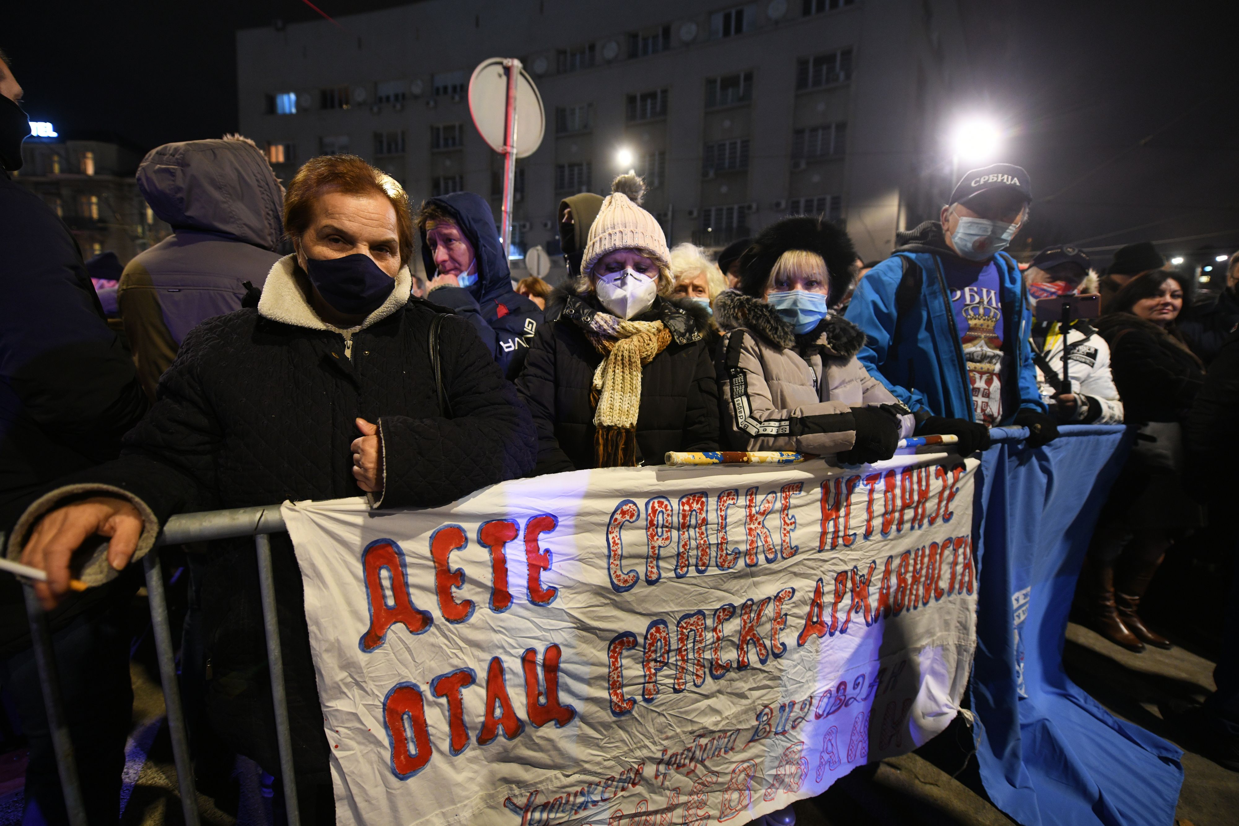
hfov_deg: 104.3
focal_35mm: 14
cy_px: 413
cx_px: 620
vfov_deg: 81.2
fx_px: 482
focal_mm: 14
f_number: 2.8
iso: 1250
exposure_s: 1/25
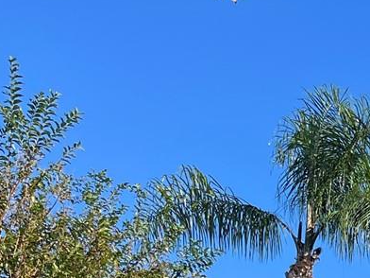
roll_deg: -1.2
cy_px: 524
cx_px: 705
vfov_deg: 12.6
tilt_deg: +3.6
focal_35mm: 106
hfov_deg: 15.4
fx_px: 1133
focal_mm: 5.1
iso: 50
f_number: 1.6
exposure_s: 1/1623
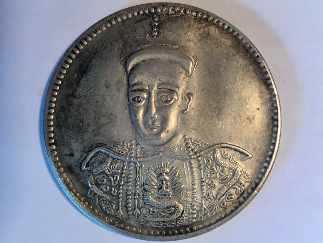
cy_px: 122
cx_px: 162
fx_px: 289
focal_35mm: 31
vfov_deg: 45.4
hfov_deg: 58.4
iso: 50
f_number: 2.4
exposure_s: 1/30
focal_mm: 3.3
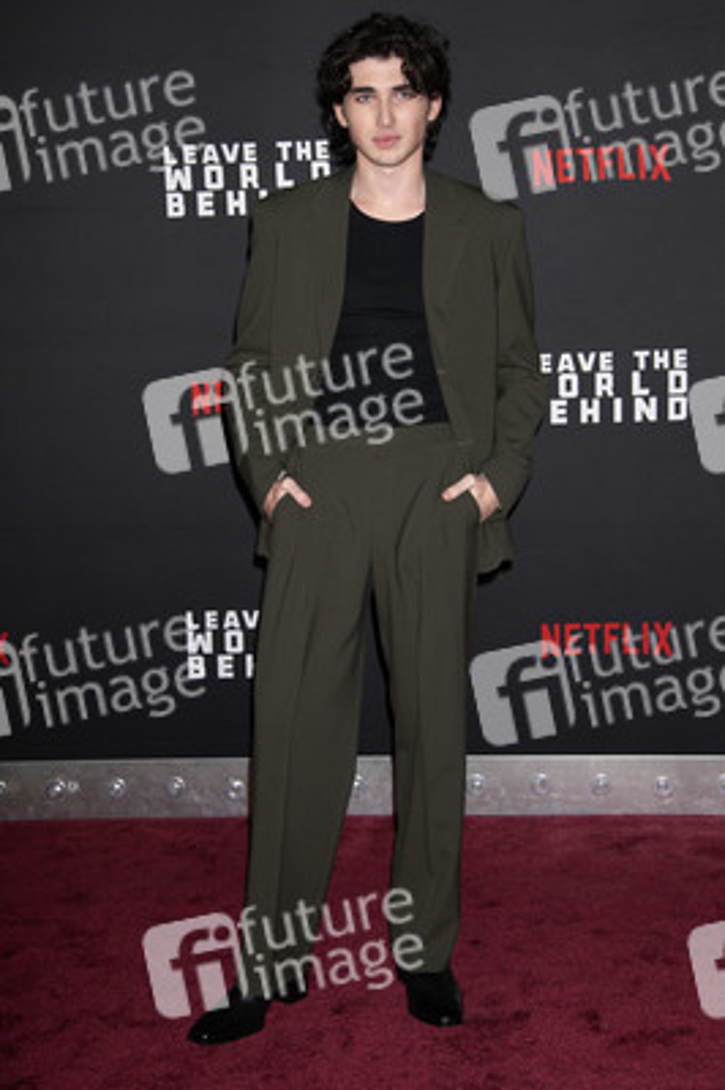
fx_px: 1452
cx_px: 362
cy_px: 545
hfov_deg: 28.0
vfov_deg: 41.1
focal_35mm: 48
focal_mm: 48
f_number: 5
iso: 400
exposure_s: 1/200
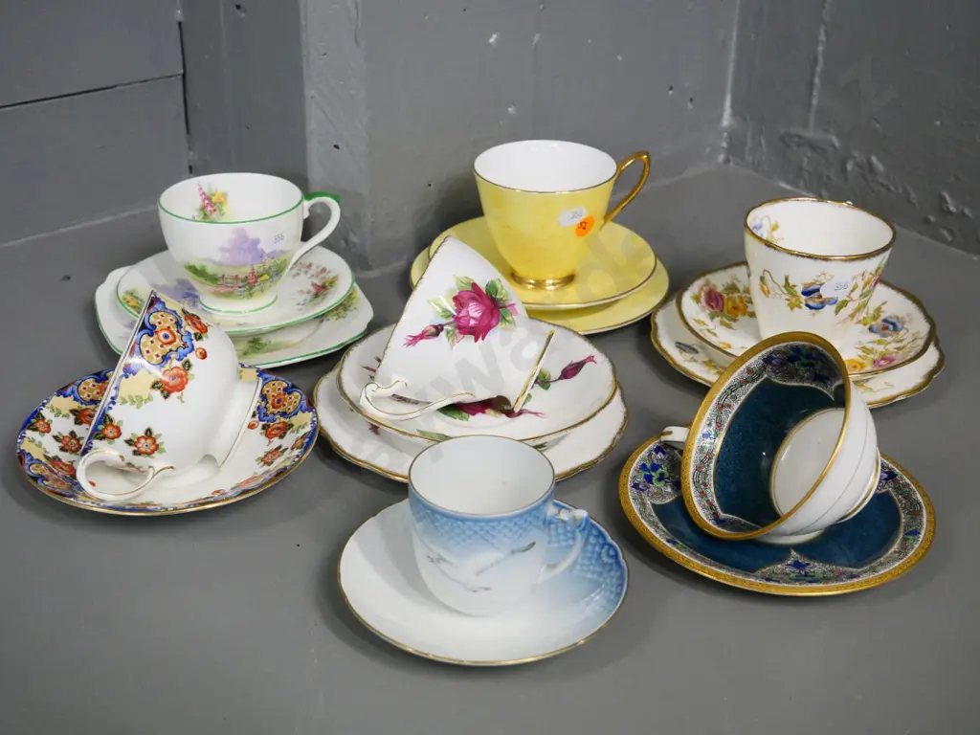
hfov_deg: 41.2
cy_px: 368
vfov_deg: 31.5
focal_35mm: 46
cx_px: 490
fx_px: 1302
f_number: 5
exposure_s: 1/125
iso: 3200
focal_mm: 23
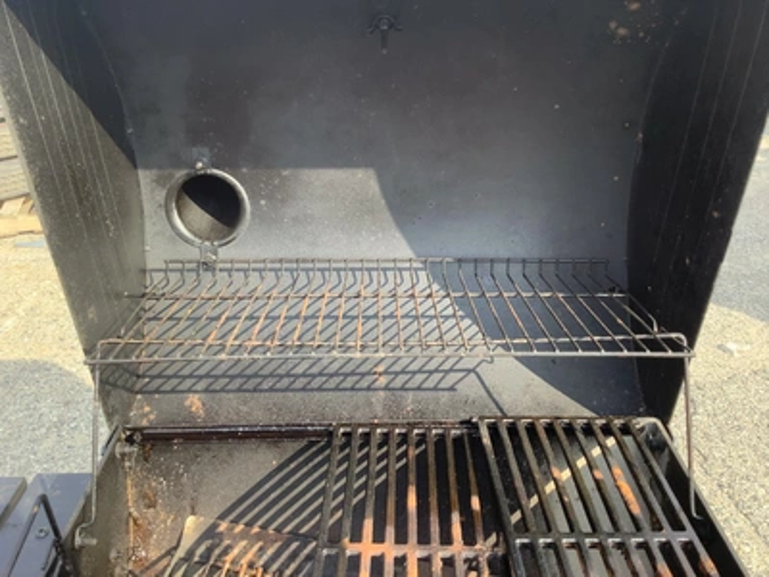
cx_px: 384
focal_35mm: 31
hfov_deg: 58.4
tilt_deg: -27.1
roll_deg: +1.5
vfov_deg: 45.4
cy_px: 288
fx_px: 689
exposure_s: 1/120
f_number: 2.4
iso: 25
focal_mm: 3.3
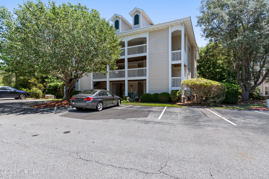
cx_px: 134
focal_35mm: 18
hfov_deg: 90.0
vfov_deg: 67.4
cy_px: 90
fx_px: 134
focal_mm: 12
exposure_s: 1/200
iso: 100
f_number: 7.1
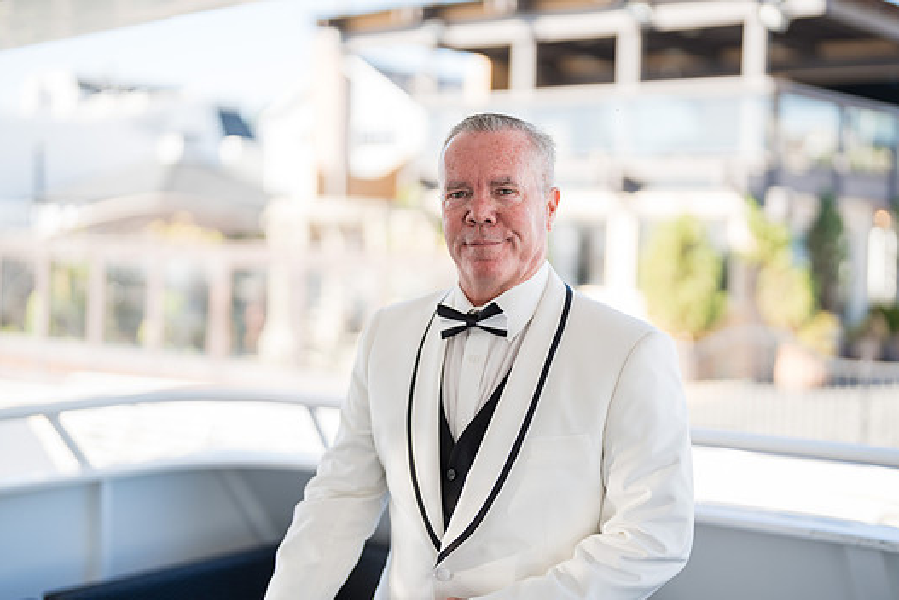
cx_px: 478
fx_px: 1374
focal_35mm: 55
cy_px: 316
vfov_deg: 24.6
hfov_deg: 36.2
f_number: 1.2
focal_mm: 50
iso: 100
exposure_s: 1/1250
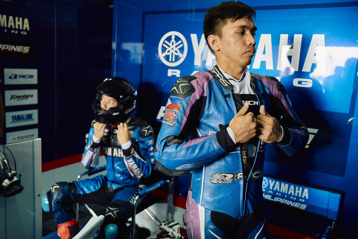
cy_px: 120
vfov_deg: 42.3
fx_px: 308
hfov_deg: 60.3
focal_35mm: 31
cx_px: 179
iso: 3200
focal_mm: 31
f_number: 2.8
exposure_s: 1/400
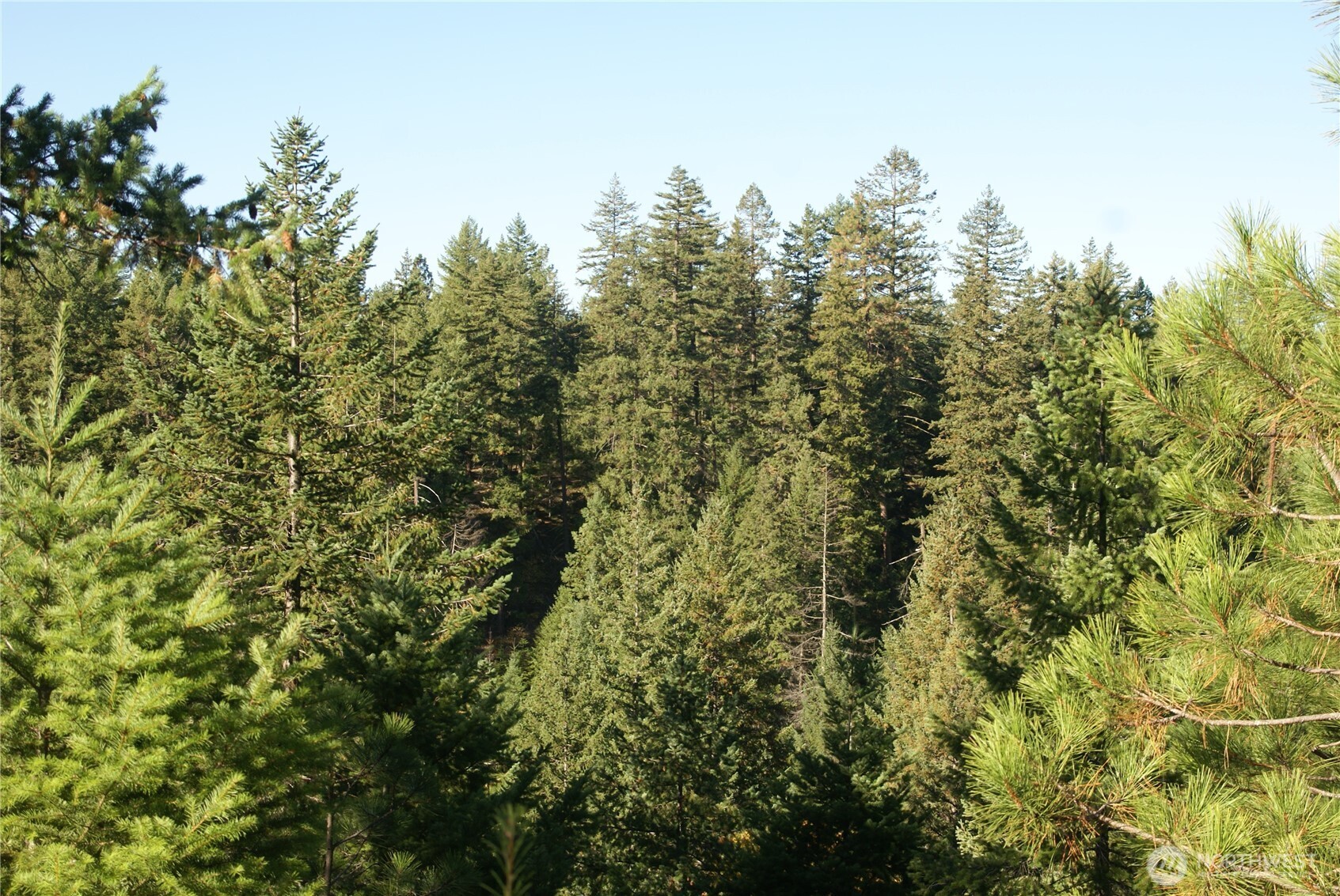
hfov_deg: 29.8
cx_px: 670
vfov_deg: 20.2
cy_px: 448
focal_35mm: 68
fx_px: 2515
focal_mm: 45
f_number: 9
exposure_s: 1/100
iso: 100
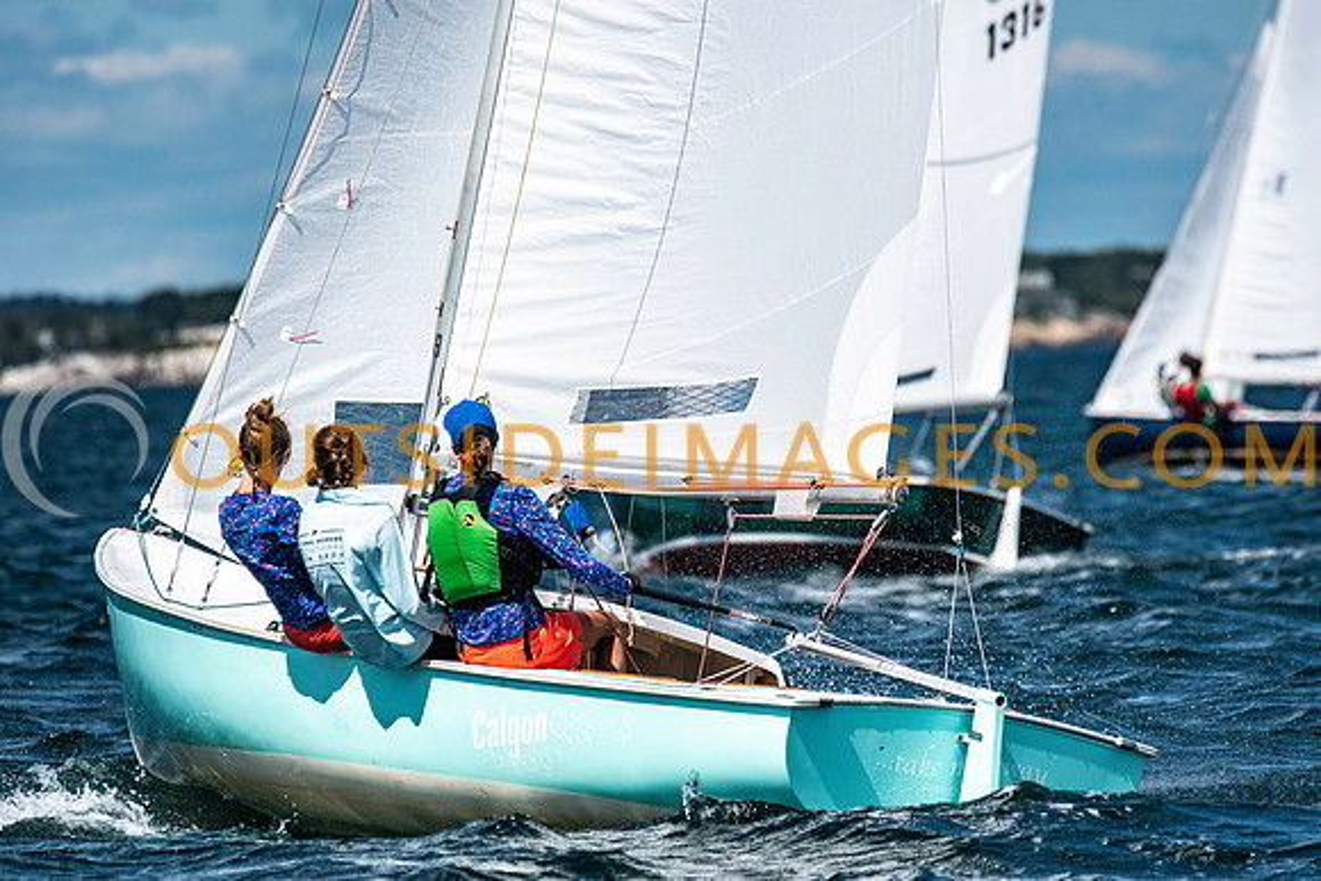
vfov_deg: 3.1
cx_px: 660
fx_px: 16516
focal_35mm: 450
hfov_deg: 4.6
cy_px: 440
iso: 500
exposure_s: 1/8000
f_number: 5
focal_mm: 300
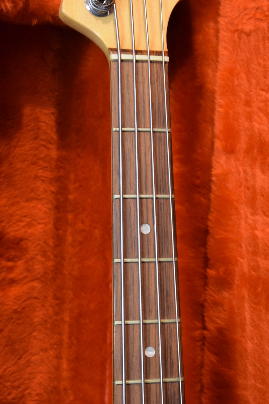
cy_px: 202
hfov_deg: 16.6
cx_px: 134
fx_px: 925
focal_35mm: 82
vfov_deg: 24.6
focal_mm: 55
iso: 2200
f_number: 5.6
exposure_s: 1/30
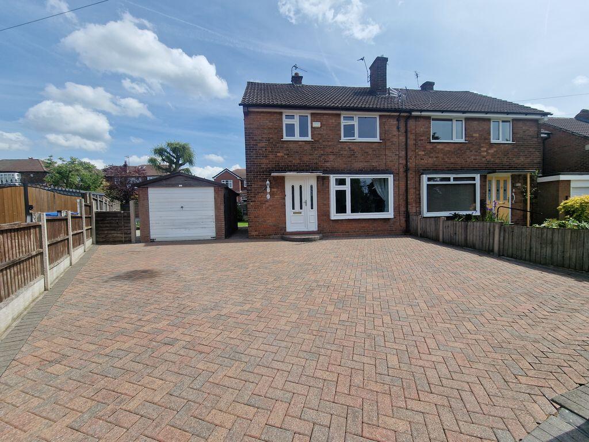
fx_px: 221
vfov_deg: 89.9
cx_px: 294
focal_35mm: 13
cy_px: 221
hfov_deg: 106.2
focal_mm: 2.2
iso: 50
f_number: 2.2
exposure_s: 1/2664
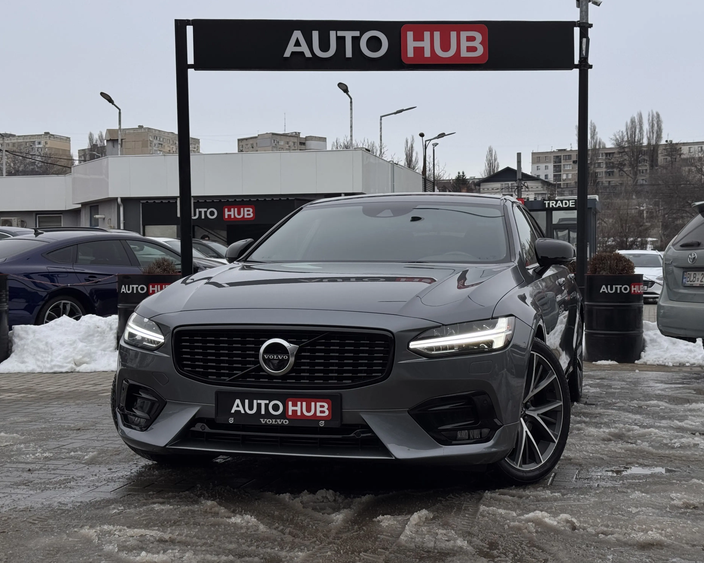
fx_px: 1063
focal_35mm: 51
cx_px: 364
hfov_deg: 36.7
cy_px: 280
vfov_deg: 29.7
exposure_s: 1/2959
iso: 64
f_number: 1.78
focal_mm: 6.76
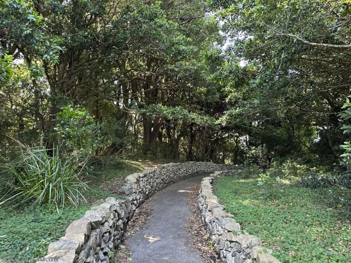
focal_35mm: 24
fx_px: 243
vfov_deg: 56.8
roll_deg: -0.3
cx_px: 176
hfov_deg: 71.6
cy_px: 132
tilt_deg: +4.3
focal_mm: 6.86
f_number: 1.78
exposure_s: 1/104
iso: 250
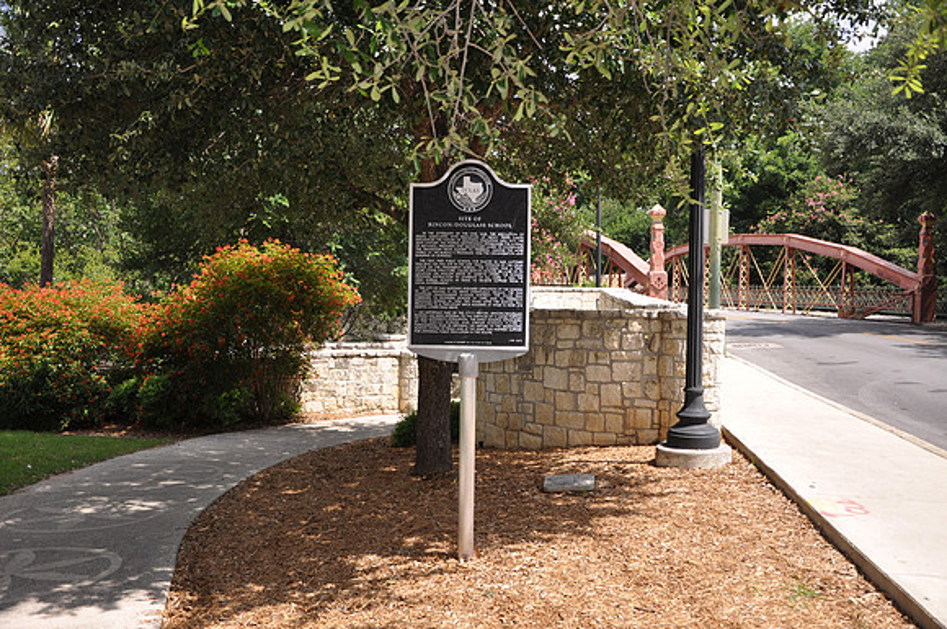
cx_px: 474
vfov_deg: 39.9
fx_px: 867
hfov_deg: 57.3
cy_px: 314
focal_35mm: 33
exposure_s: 1/200
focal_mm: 22
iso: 200
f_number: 4.5
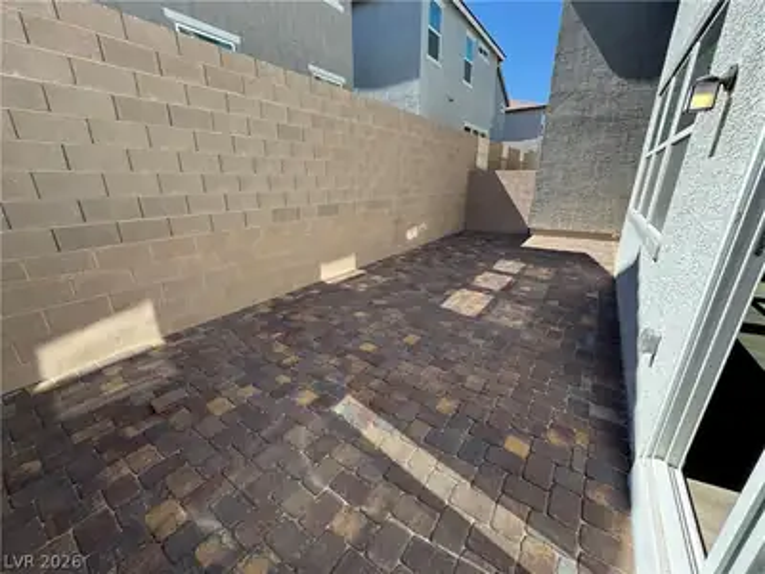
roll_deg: +0.6
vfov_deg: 85.7
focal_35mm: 14
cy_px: 287
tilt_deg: -16.2
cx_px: 382
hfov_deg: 102.1
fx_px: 309
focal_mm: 2.22
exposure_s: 1/485
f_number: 2.2
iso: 40
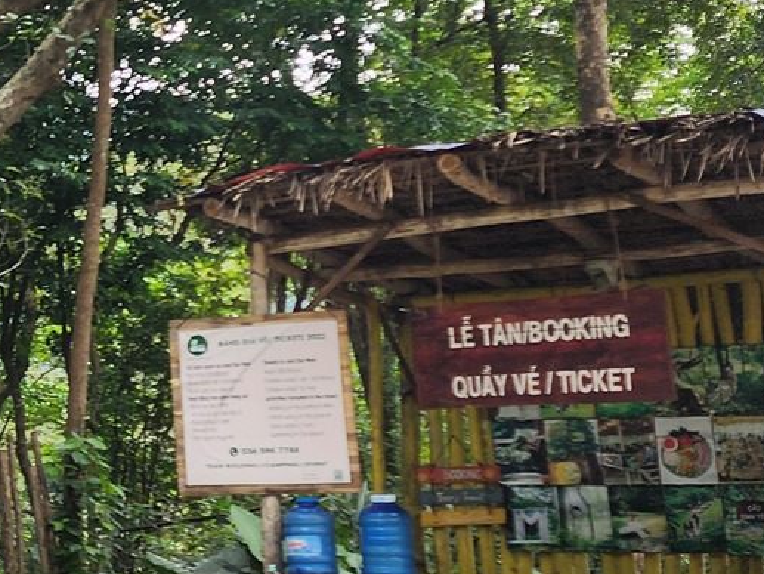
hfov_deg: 19.2
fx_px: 1965
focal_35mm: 89
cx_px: -386
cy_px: 206
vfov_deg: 16.6
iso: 12
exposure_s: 1/216
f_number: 1.8
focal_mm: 6.4
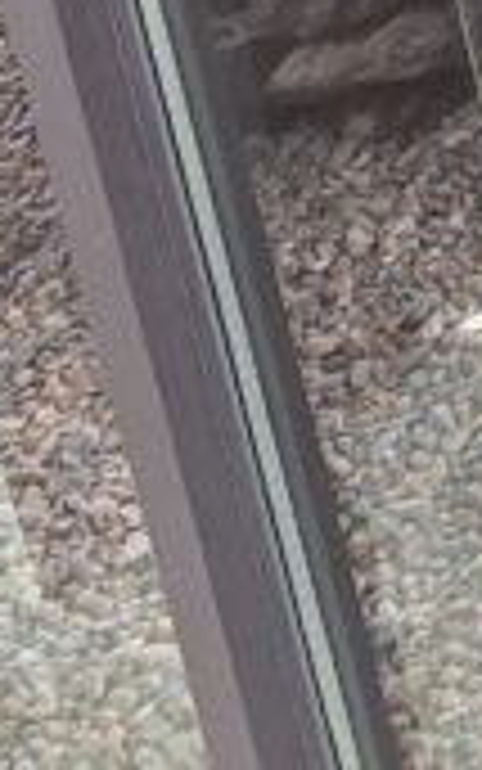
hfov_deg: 8.6
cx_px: 905
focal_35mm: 146
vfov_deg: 13.2
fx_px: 3066
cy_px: -527
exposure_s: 1/141
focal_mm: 5.54
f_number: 1.8
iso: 40
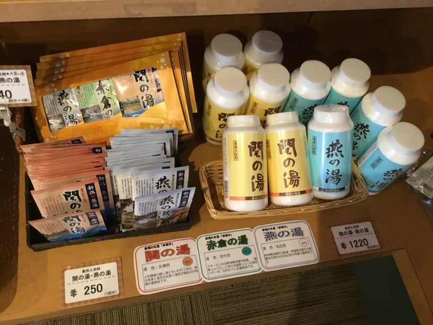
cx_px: 216
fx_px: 388
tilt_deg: -62.8
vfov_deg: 45.4
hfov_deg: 58.4
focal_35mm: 31
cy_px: 162
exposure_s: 1/24
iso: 200
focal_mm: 3.3
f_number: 2.4
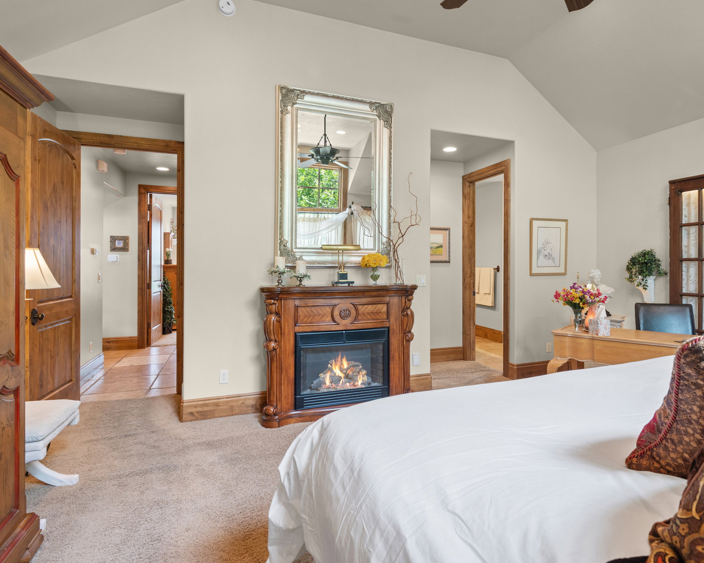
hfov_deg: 83.0
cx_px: 389
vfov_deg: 70.8
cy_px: 271
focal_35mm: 19
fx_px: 396
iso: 250
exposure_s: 1/2
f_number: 9
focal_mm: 16
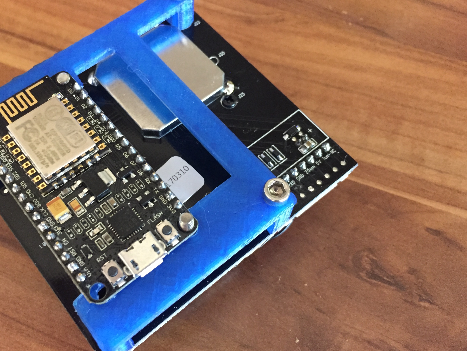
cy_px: 171
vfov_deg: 38.7
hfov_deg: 49.8
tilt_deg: -63.4
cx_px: 186
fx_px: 499
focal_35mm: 37
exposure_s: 1/17
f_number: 2.2
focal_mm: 4.15
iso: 320
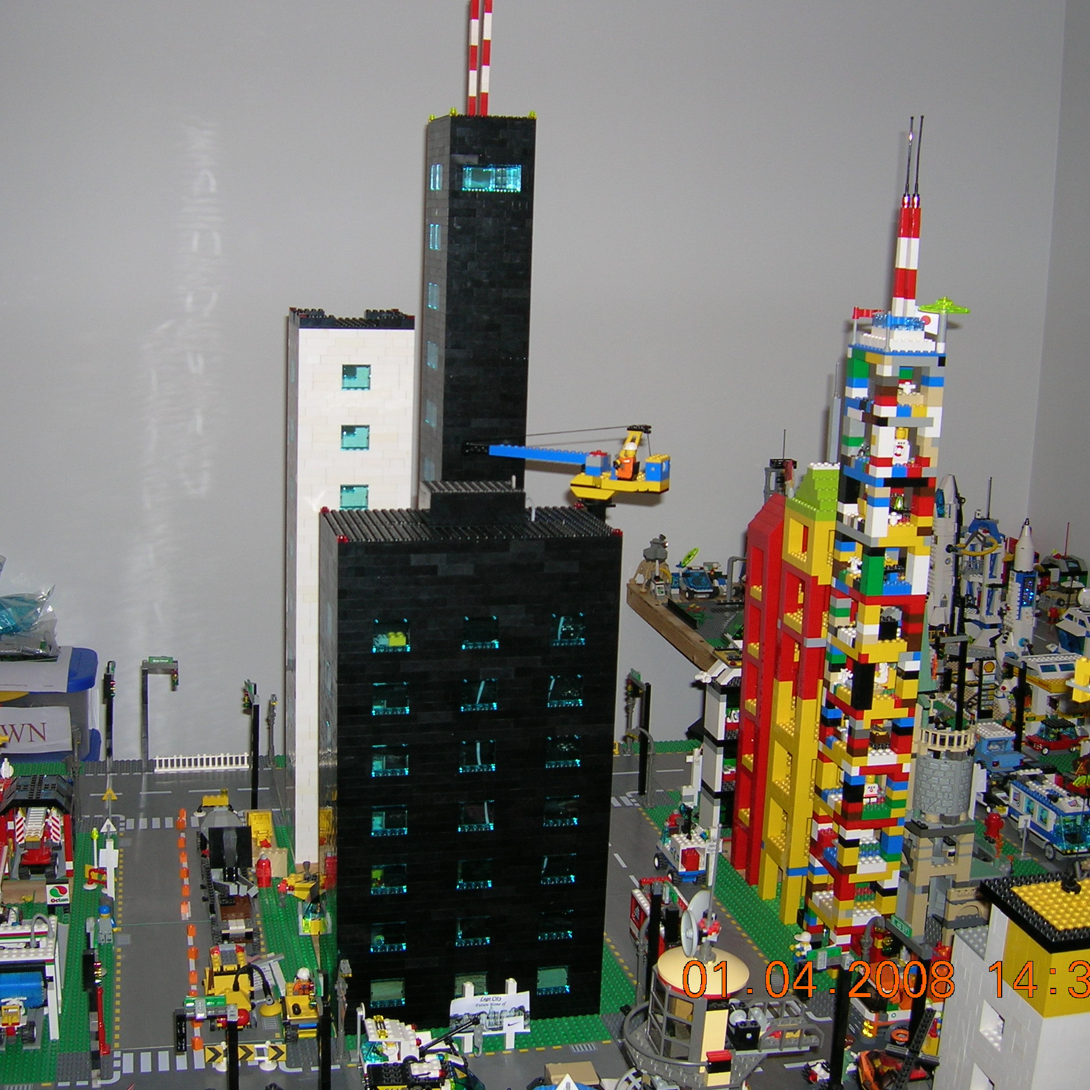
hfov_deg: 40.8
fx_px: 1461
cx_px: 468
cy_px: 538
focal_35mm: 41
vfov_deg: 40.9
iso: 50
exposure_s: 1/60.1
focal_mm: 5.7
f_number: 2.9
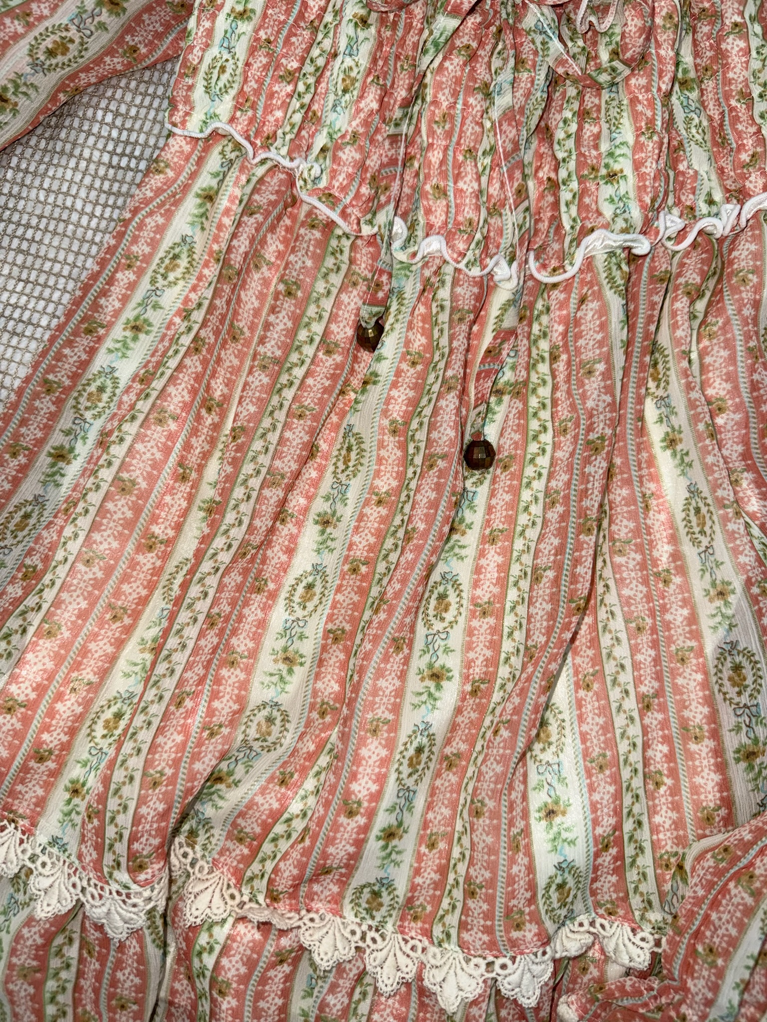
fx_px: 709
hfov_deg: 56.8
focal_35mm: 24
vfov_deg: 71.6
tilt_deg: -86.6
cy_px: 511
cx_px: 384
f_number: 1.78
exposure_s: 1/77
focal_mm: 6.76
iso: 50
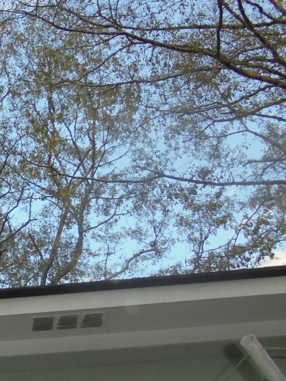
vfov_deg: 27.1
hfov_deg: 18.4
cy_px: 281
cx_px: -139
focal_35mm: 71
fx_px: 782
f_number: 3.5
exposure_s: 1/160
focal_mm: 4.6
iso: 100
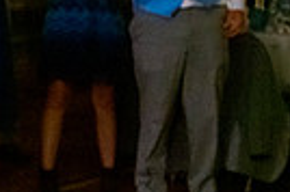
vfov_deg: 6.3
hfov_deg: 9.4
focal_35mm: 217
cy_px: 228
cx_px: -52
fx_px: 1746
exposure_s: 1/50
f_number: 3.2
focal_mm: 50
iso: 12800
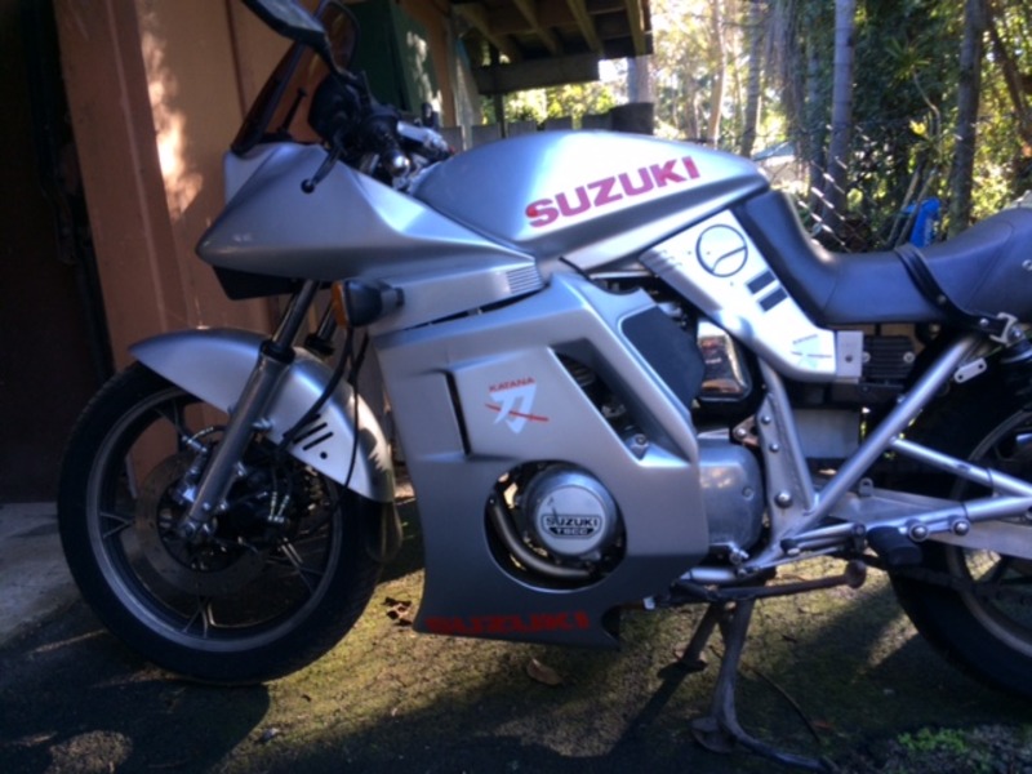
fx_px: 865
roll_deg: +6.5
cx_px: 516
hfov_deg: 61.7
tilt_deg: -9.1
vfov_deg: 48.2
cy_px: 387
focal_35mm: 29
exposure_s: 1/50
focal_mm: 4.15
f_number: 2.2
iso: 40
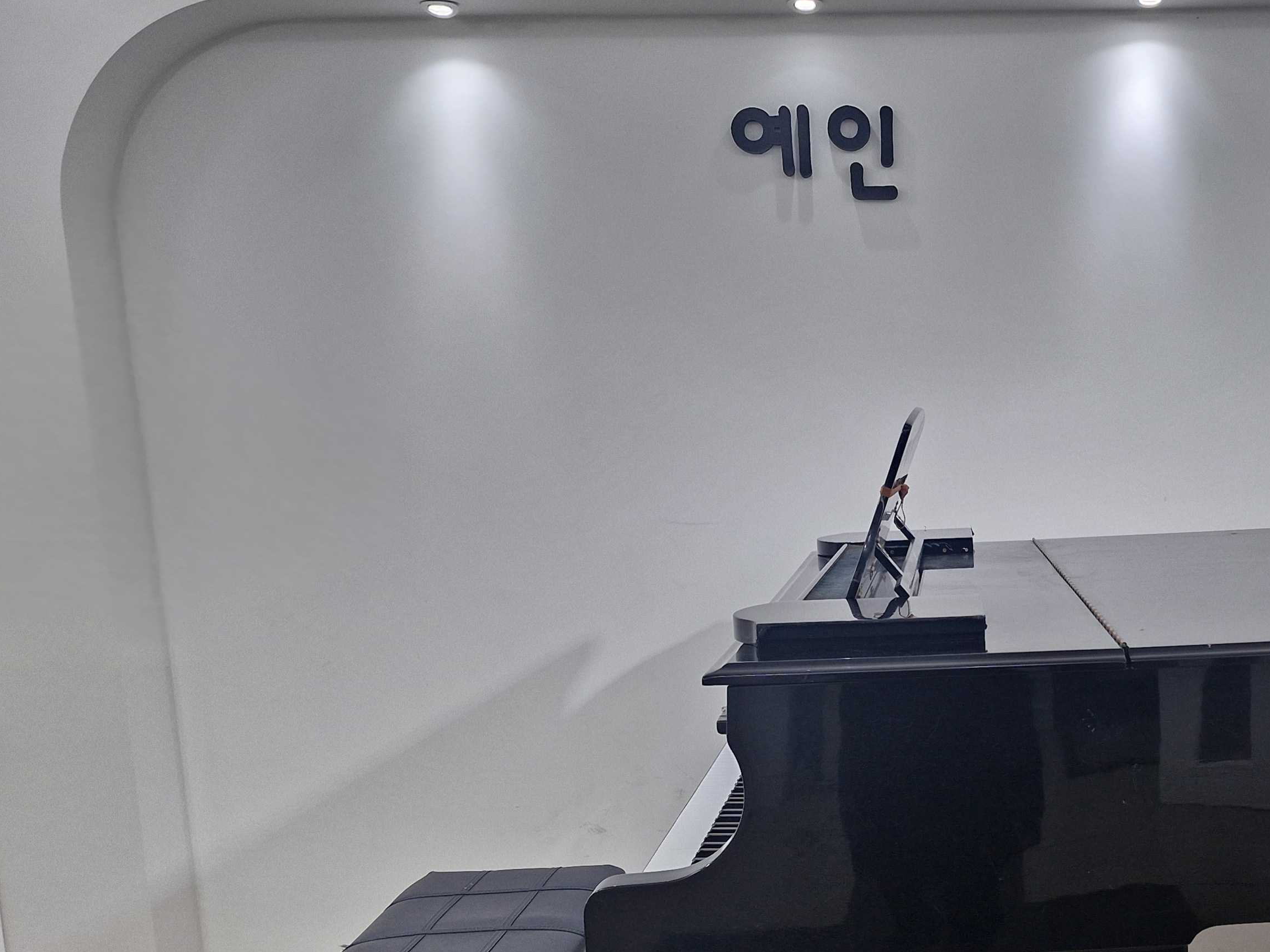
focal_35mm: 40
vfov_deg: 35.4
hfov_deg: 44.2
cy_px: 668
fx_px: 1468
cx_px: 1040
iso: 80
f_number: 1.8
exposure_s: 1/120
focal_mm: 5.54
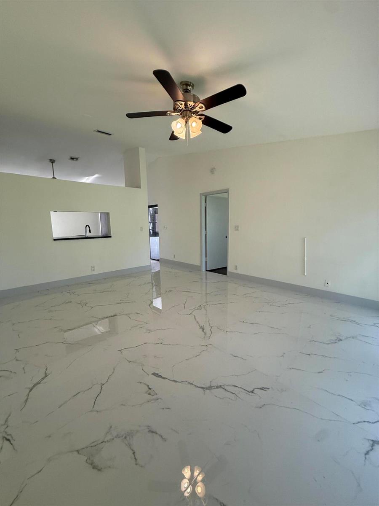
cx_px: 190
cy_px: 253
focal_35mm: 14
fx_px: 204
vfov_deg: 102.1
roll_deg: -0.3
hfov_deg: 85.7
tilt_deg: -7.5
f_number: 2.2
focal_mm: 2.22
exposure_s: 1/120
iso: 160
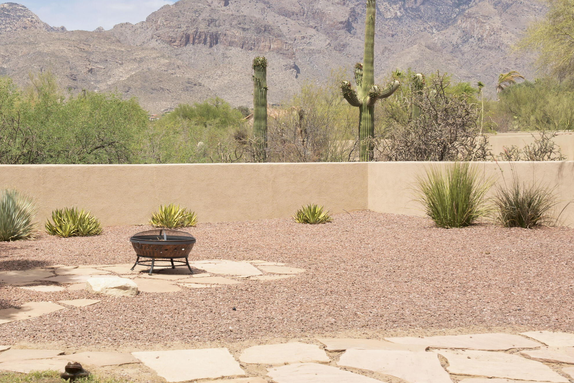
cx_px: 189
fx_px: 1128
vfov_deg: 19.2
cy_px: 164
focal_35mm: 71
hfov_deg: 28.4
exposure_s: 1/640
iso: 100
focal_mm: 31
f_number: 5.6
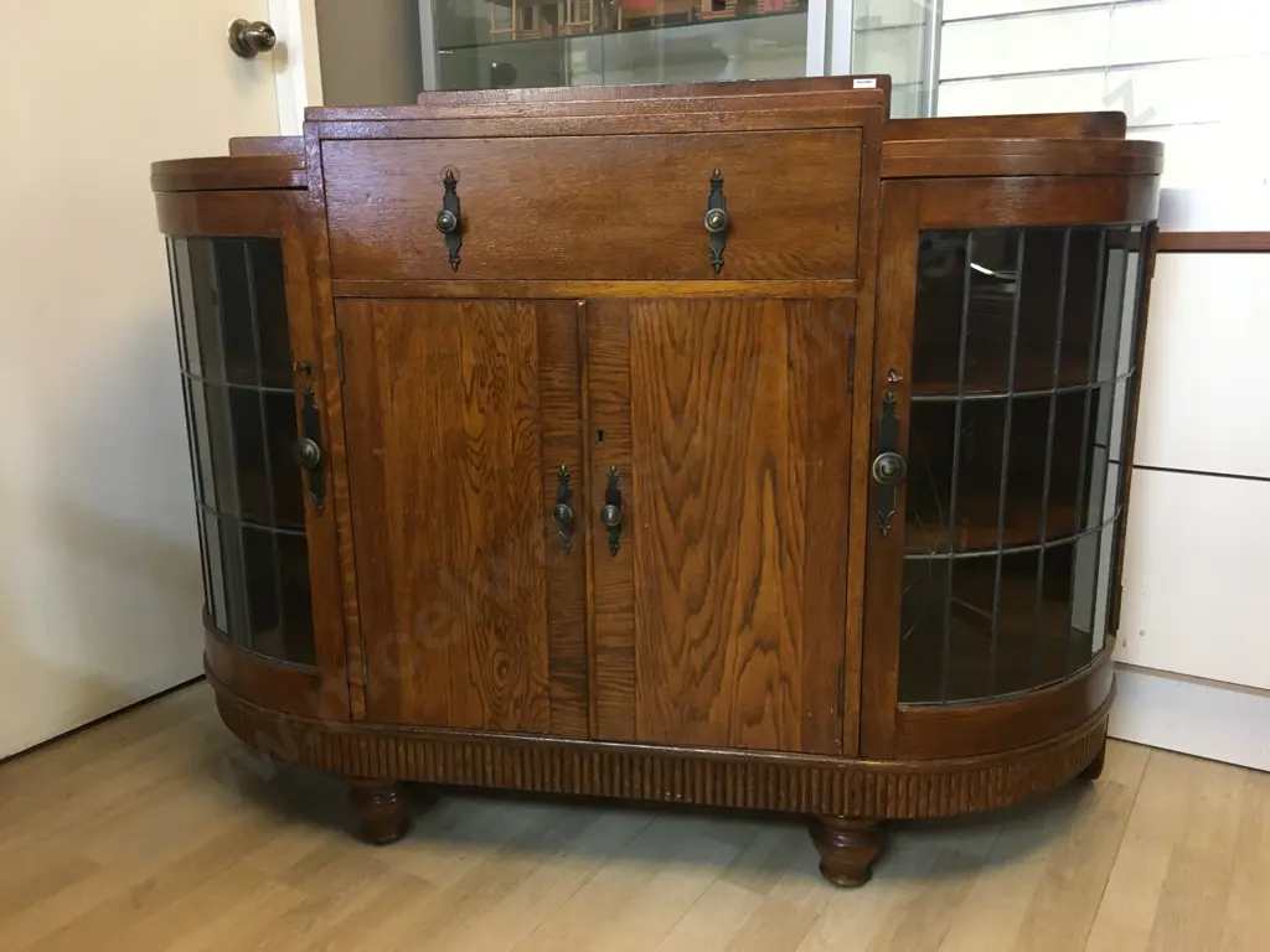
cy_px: 476
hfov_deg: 61.7
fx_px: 1064
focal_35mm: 29
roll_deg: +0.6
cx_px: 635
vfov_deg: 48.2
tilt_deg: -11.9
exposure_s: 1/33
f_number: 2.2
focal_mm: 4.15
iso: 200
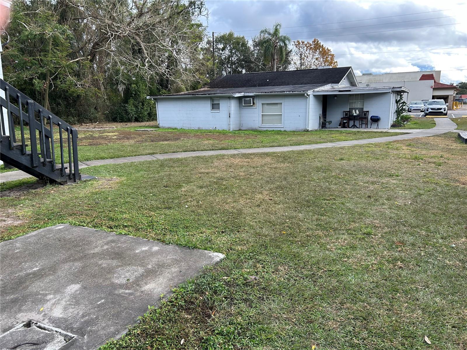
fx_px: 351
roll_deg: +0.9
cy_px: 175
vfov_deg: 53.1
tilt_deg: -9.6
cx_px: 234
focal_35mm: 26
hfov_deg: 67.3
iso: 50
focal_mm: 5.7
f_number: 1.5
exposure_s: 1/555
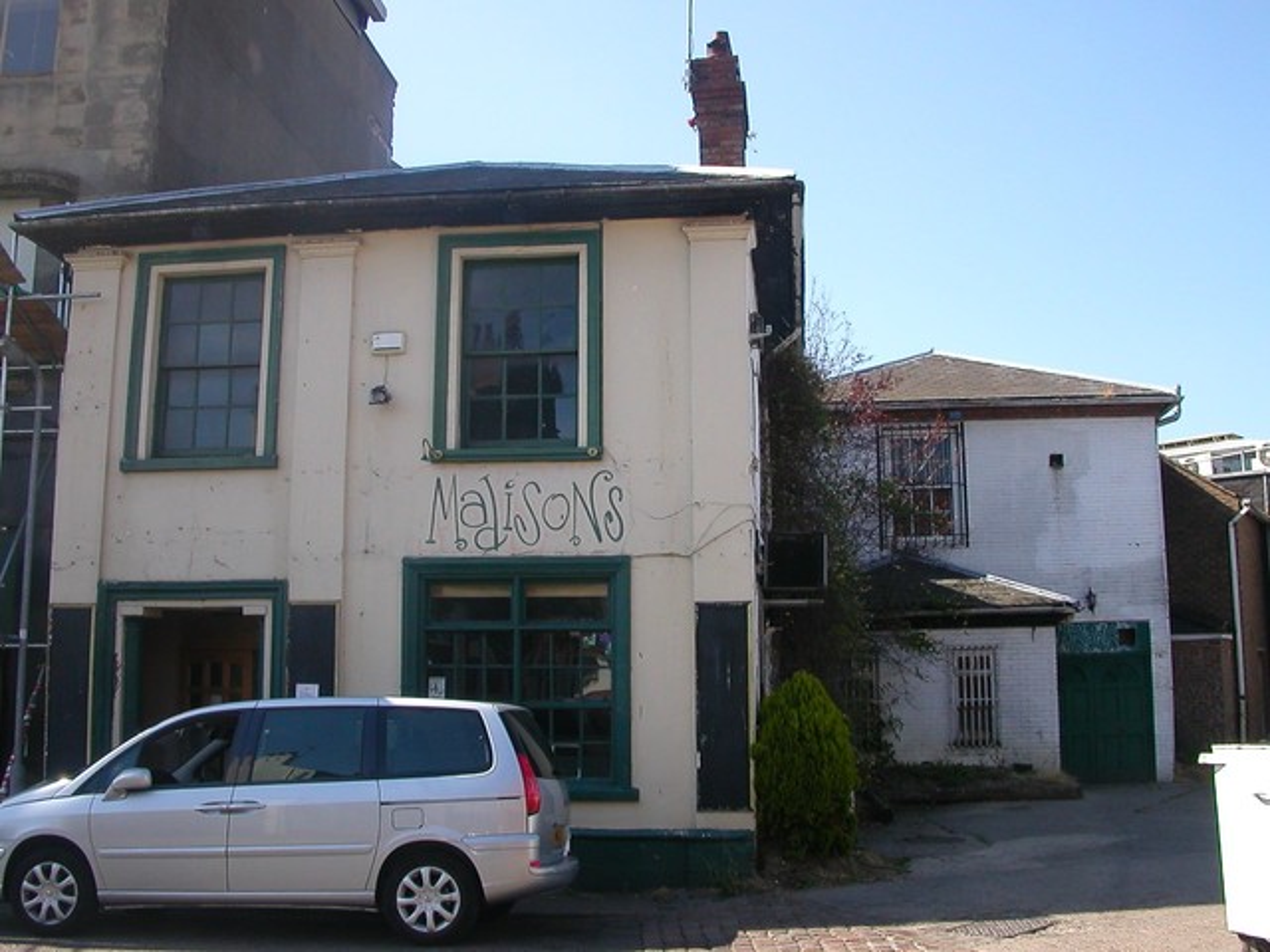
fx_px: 1357
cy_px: 476
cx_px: 635
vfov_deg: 38.7
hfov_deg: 50.1
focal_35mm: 37
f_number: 4.5
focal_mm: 5.6
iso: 100
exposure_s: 1/288
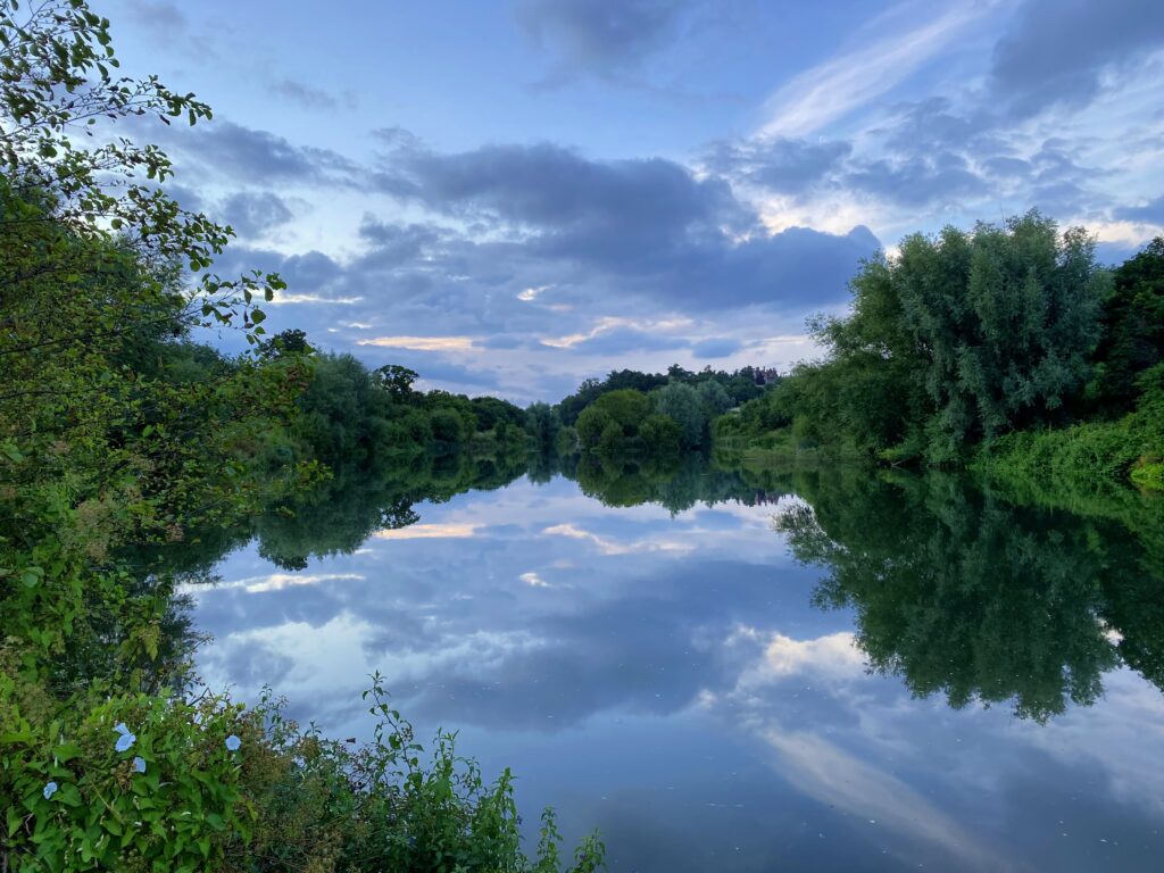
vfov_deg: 53.1
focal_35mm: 26
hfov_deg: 67.3
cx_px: 582
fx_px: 874
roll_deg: +0.5
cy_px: 436
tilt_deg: +0.0
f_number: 1.8
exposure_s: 1/323
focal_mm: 4.25
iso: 32
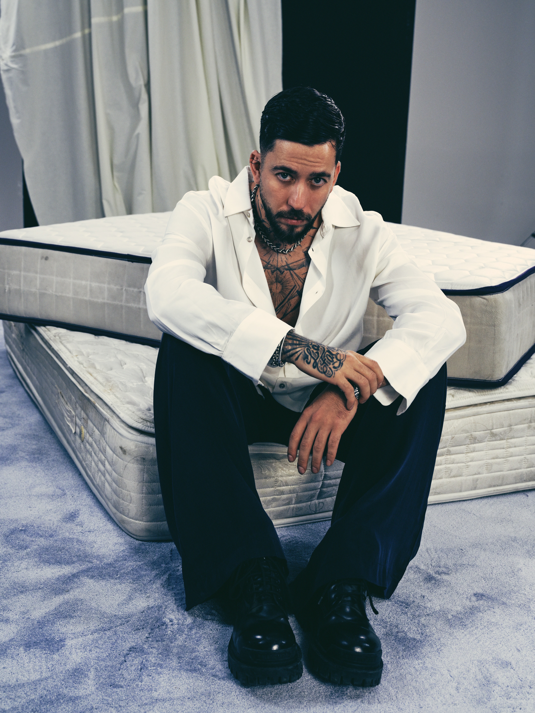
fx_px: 927
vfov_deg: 42.1
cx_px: 268
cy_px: 356
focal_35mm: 45
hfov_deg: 32.2
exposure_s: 1/400
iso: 1600
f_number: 8
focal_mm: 57.5
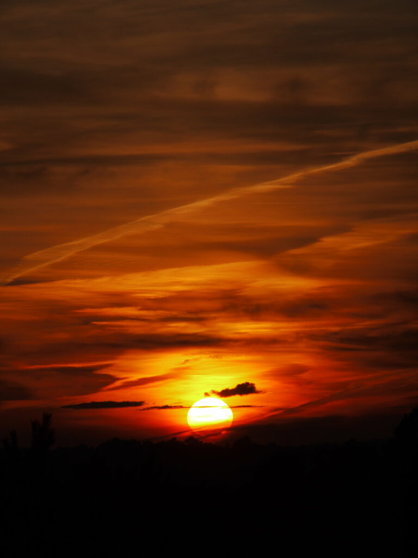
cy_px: 279
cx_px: 209
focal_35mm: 300
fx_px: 4830
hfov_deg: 5.0
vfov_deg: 6.6
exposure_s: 1/800
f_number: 16
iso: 200
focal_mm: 150
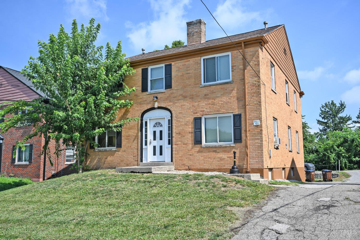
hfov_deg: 61.9
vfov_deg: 43.6
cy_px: 120
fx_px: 300
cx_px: 180
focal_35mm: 30
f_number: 6.3
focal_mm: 30
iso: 100
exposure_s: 1/320
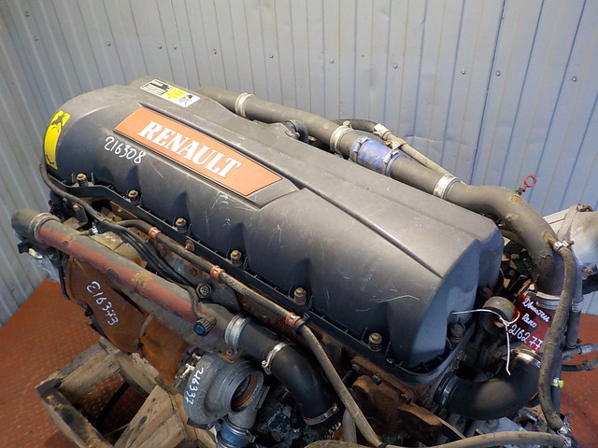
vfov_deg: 46.8
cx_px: 299
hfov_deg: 60.0
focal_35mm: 30
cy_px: 224
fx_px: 518
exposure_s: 1/30
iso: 280
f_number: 3.3
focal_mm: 4.1
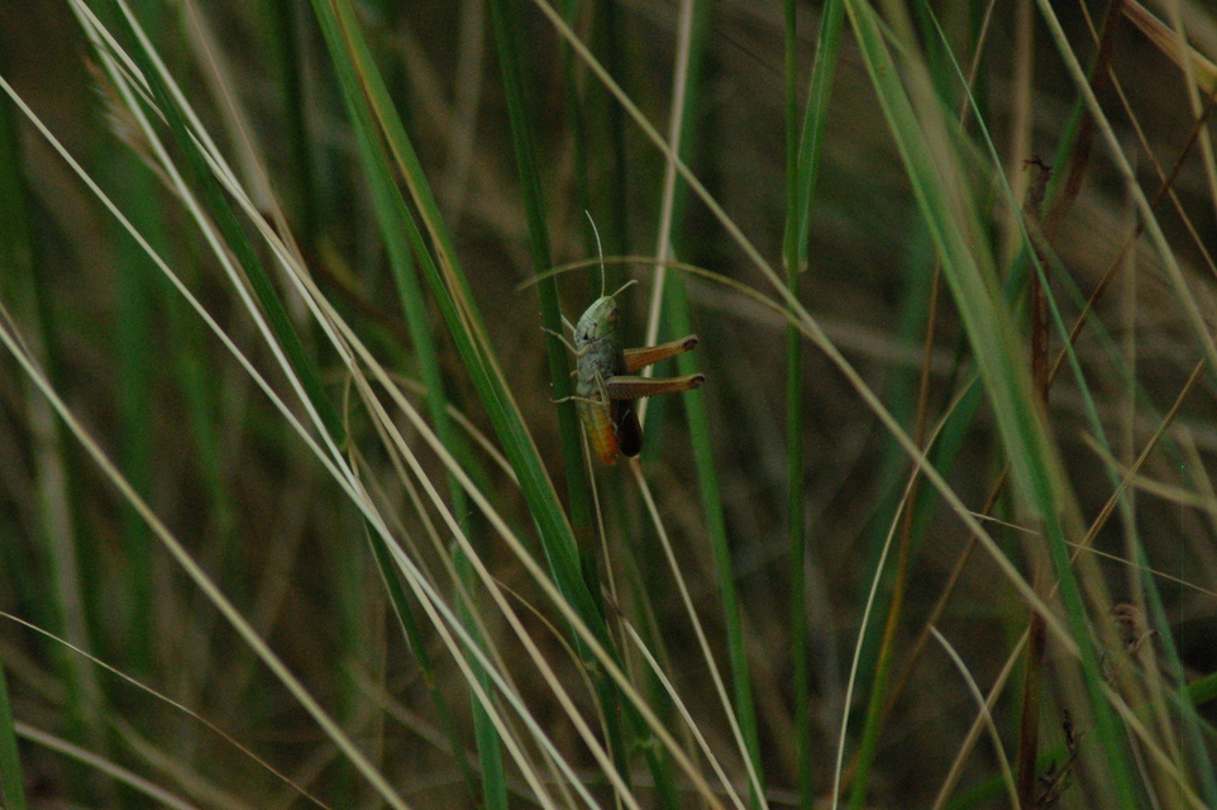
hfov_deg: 4.6
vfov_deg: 3.1
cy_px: 405
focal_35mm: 450
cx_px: 608
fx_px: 15202
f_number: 8
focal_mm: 300
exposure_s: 1/4000
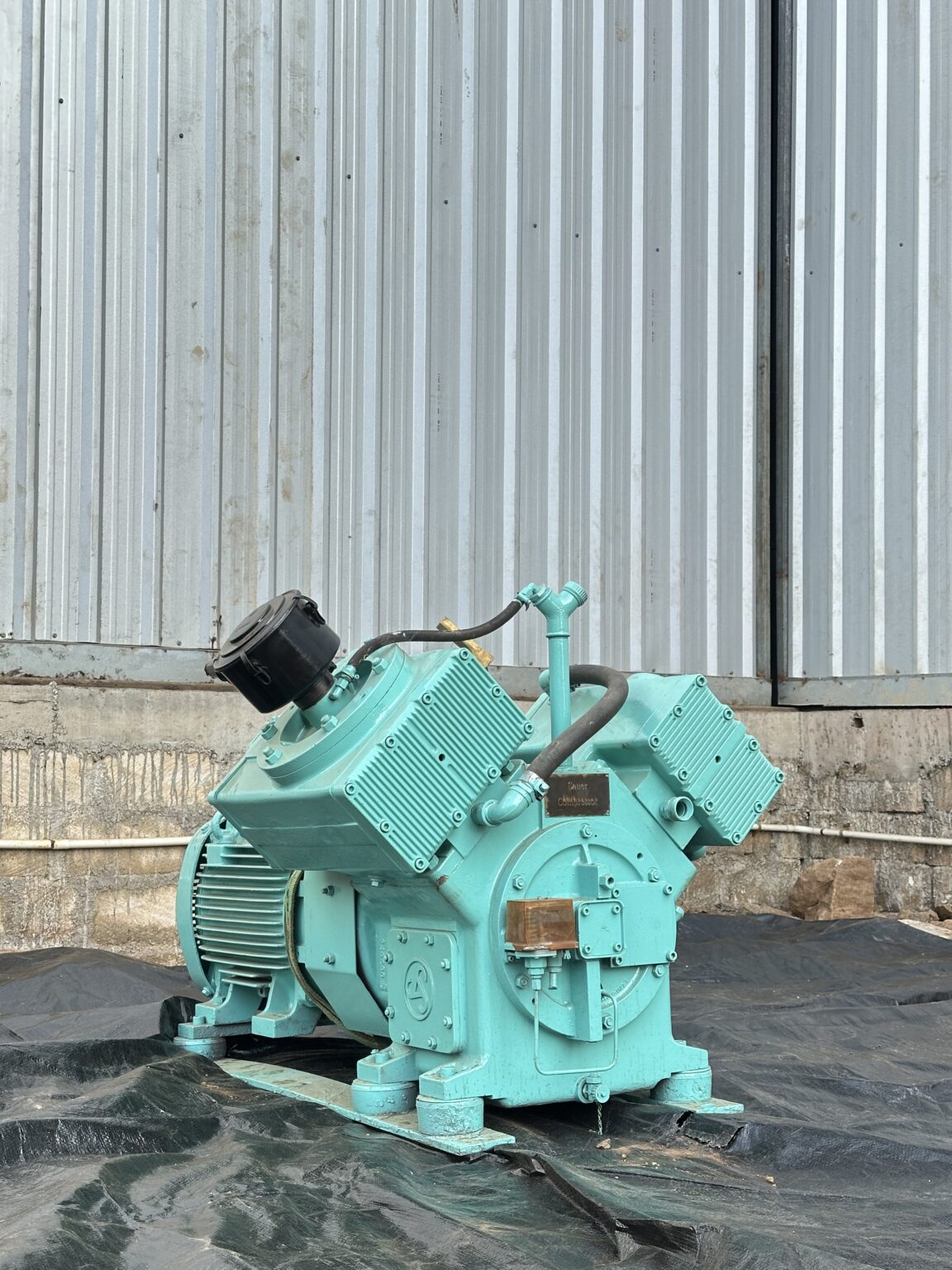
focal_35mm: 48
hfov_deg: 30.3
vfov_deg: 39.7
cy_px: 635
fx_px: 1760
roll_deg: -0.8
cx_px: 476
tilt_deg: +3.8
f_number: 1.78
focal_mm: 6.86
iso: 64
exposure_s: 1/435
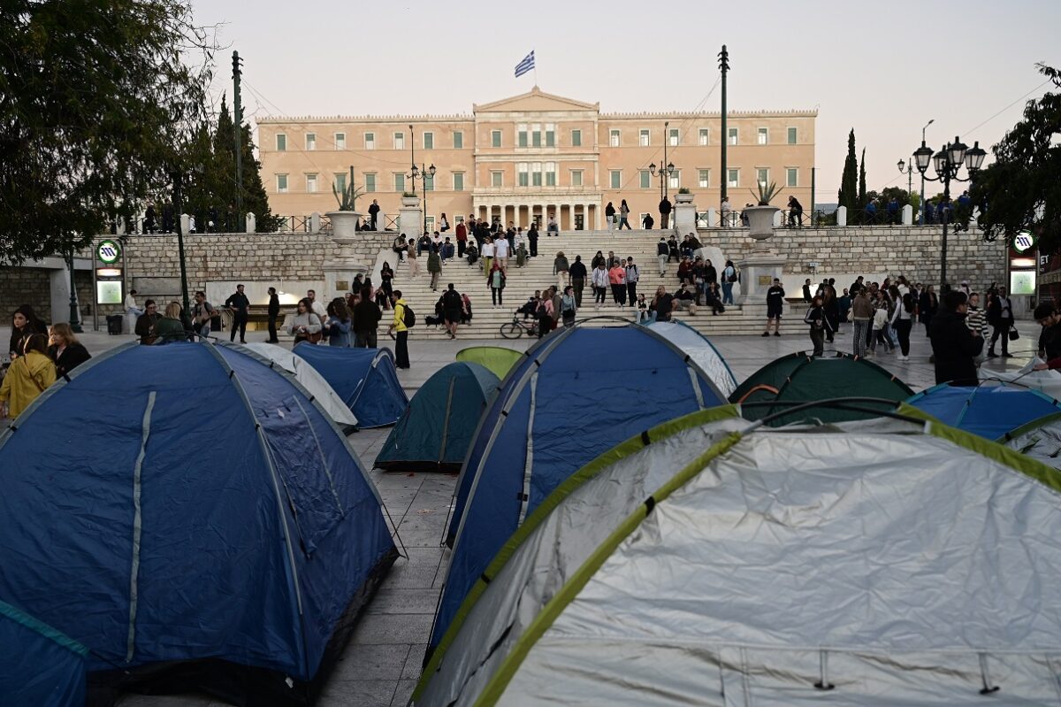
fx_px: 854
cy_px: 354
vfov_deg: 44.9
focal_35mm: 29
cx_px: 530
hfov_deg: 63.7
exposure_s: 1/100
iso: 800
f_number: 4.5
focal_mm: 29
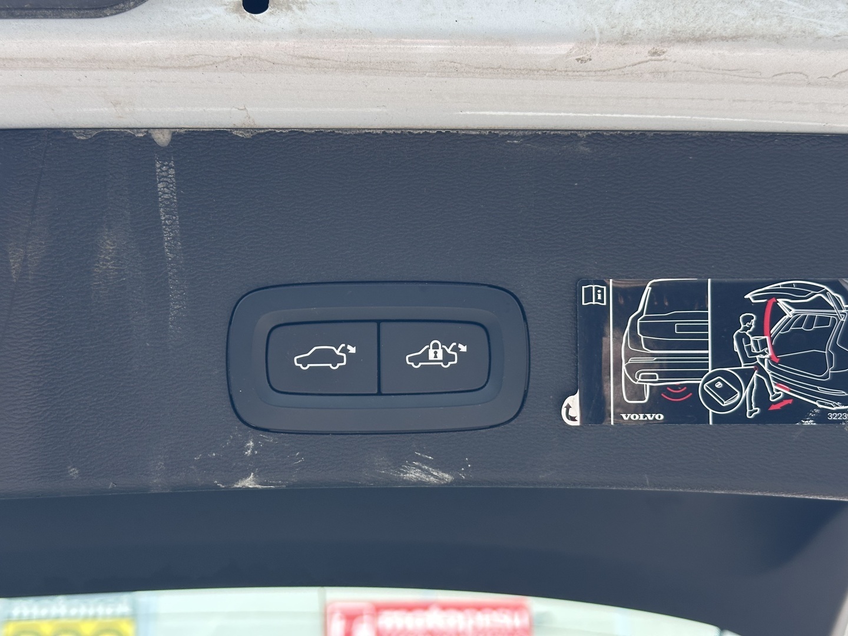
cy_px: 318
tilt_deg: +23.9
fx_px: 1176
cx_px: 424
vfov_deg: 30.3
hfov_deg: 39.7
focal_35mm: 48
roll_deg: +2.8
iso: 80
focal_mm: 6.86
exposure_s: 1/133
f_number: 1.78
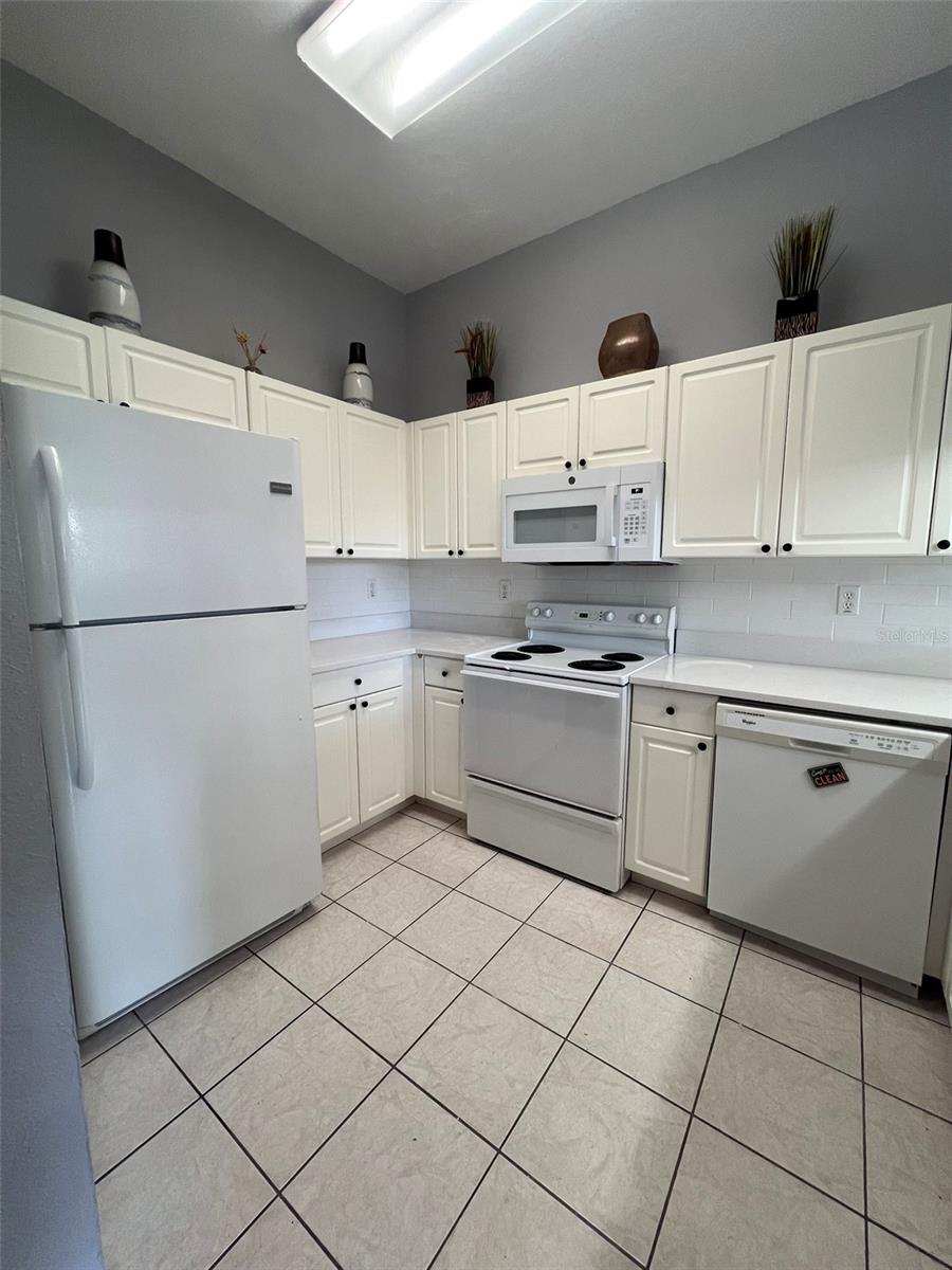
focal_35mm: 13
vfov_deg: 106.2
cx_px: 476
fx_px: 477
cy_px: 635
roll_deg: +0.4
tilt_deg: -7.7
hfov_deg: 89.9
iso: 160
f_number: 1.8
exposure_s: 1/120
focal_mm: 1.57
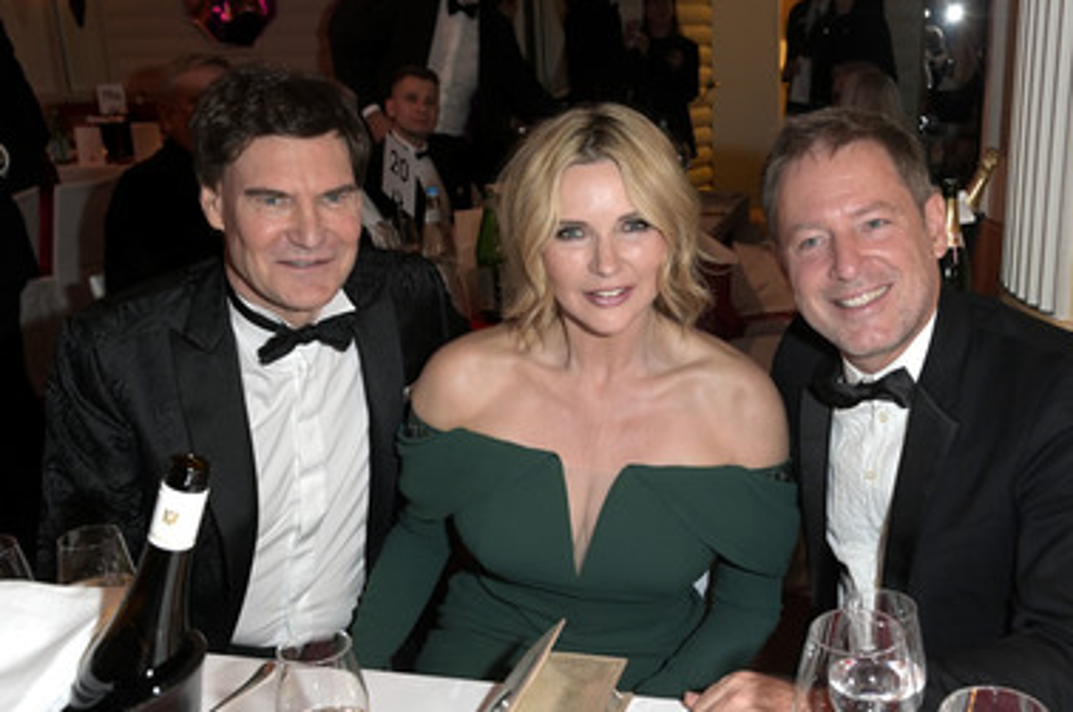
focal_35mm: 37
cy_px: 417
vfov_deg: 35.8
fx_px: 1101
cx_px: 612
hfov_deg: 51.8
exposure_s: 1/125
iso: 3200
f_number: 5.6
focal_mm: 31
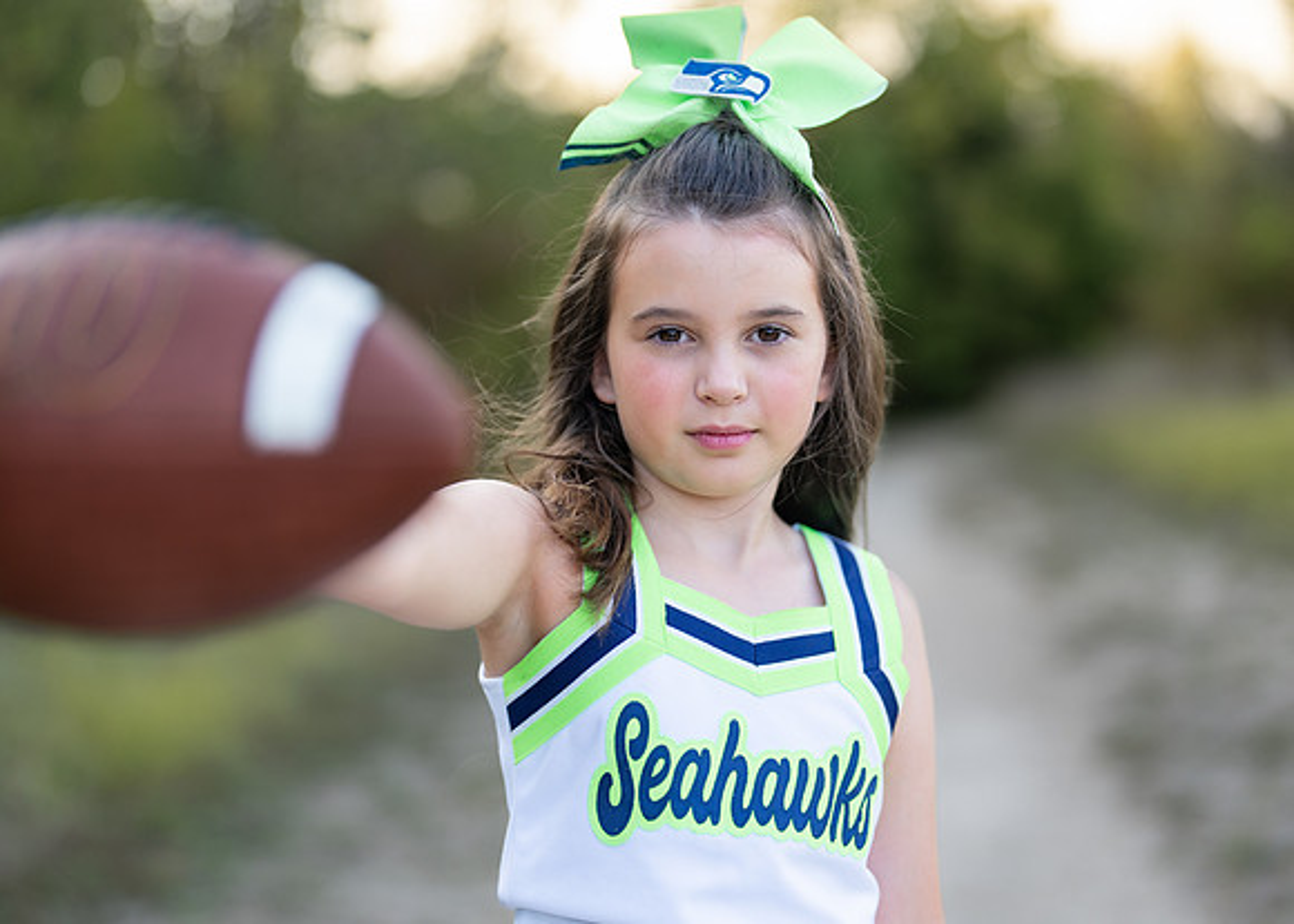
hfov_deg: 32.0
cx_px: 712
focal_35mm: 61
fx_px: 2252
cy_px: 500
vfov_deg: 23.2
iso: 100
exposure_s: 1/1000
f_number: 1.2
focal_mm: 50
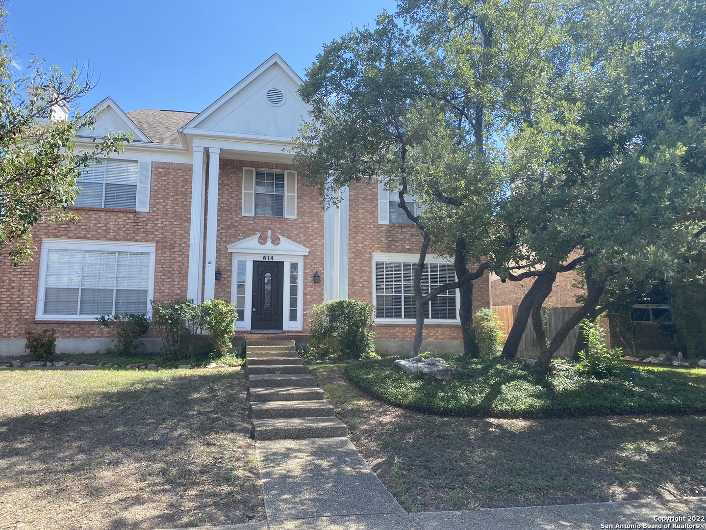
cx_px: 353
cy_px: 265
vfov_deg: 53.1
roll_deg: -0.9
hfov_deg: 67.3
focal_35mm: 26
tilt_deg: +6.9
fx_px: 530
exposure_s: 1/898
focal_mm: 4.25
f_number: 1.8
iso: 32
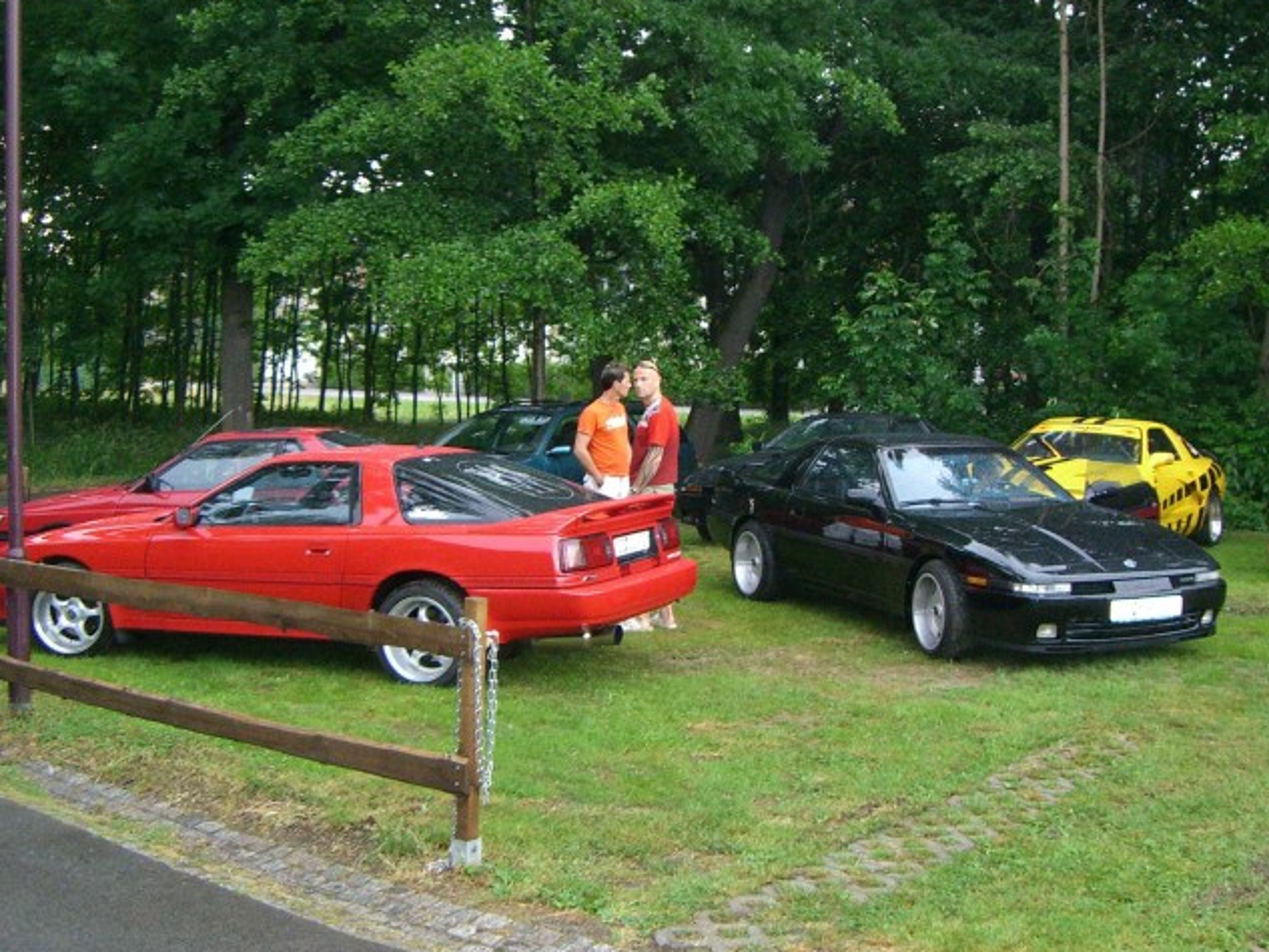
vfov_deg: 30.3
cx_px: 690
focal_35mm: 48
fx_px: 1760
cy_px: 509
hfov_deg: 39.6
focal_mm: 6.2
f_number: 2.7
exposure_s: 1/60
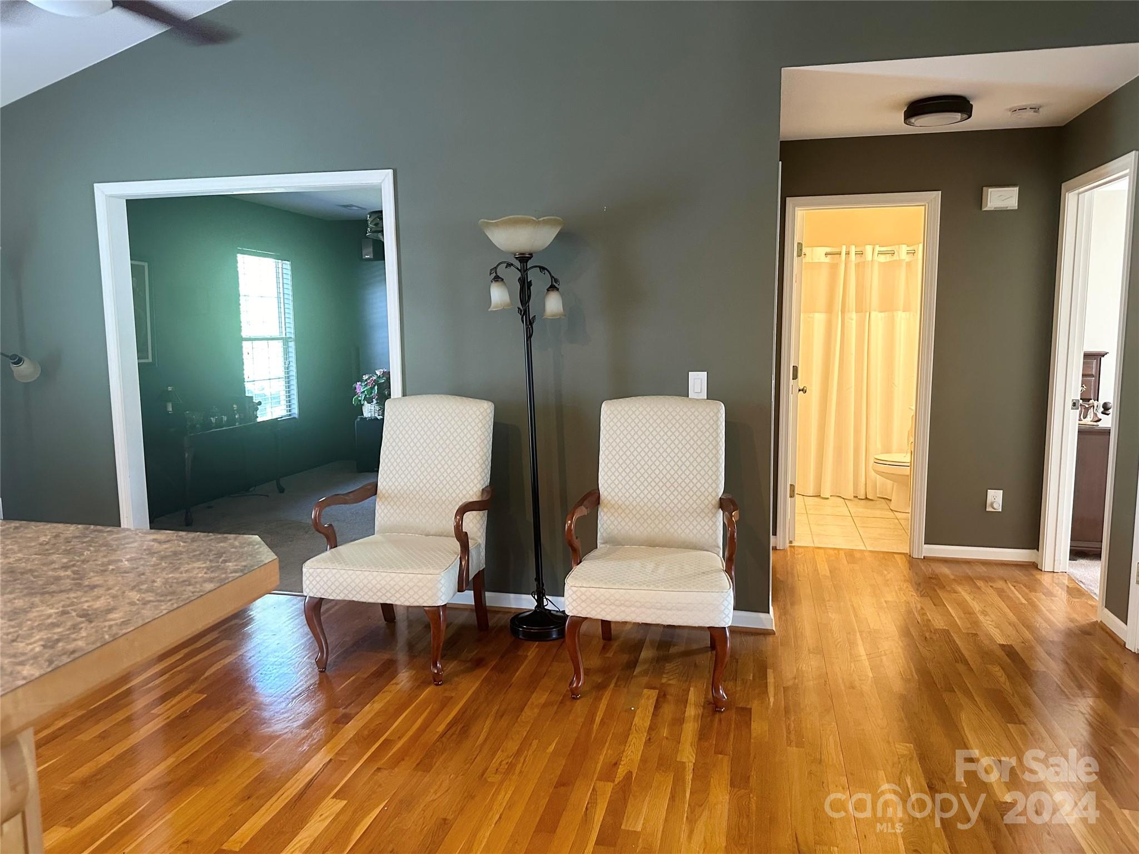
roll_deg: +0.1
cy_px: 427
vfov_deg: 56.8
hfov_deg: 71.6
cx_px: 570
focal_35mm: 24
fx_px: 790
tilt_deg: -7.0
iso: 500
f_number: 1.78
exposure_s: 1/60
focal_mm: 6.86
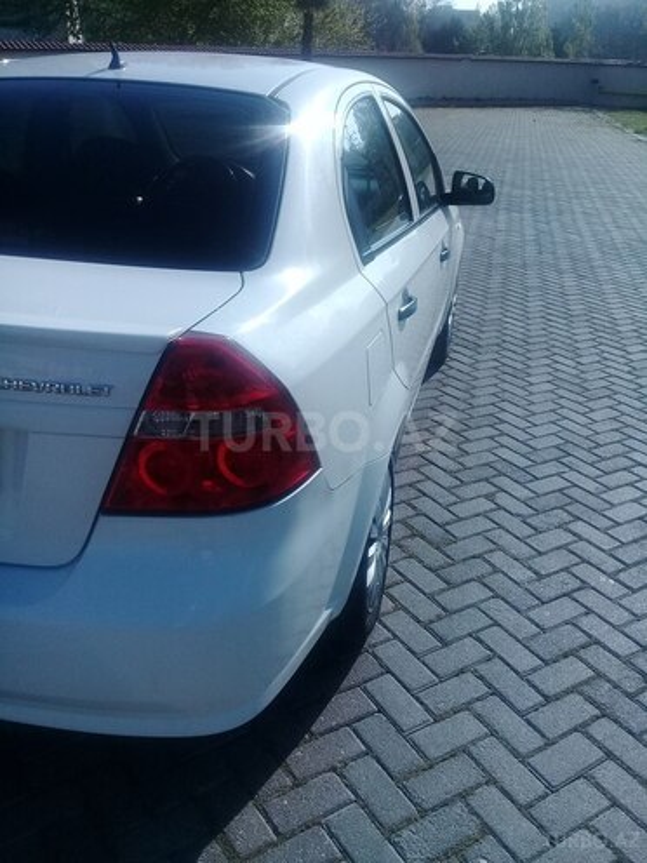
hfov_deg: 45.4
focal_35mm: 31
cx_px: 324
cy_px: 432
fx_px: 773
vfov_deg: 58.4
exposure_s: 1/2016
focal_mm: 3.3
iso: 64
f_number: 2.2
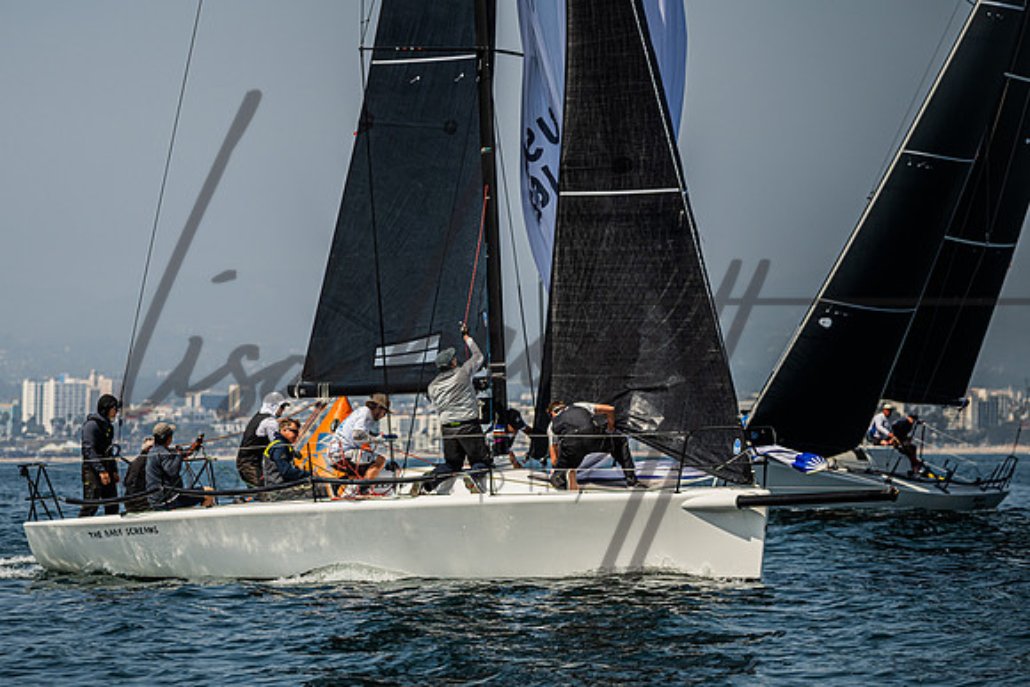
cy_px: 396
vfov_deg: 7.3
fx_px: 5377
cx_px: 415
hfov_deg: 10.9
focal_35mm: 188
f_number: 4.8
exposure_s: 1/4000
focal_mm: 155
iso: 320
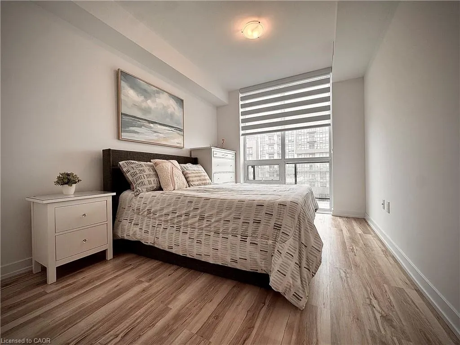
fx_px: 186
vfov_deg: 85.7
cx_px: 230
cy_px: 172
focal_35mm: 14
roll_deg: +1.5
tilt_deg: +0.1
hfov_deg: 102.1
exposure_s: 1/121
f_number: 2.2
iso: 40
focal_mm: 2.22
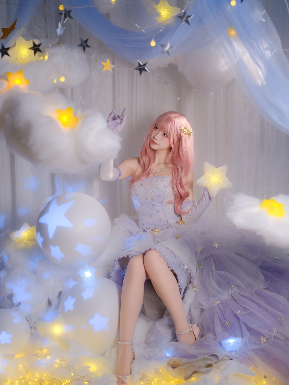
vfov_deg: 42.9
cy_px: 192
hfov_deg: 32.9
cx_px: 144
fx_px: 490
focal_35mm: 44
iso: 640
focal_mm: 55
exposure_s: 1/140
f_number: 2.8
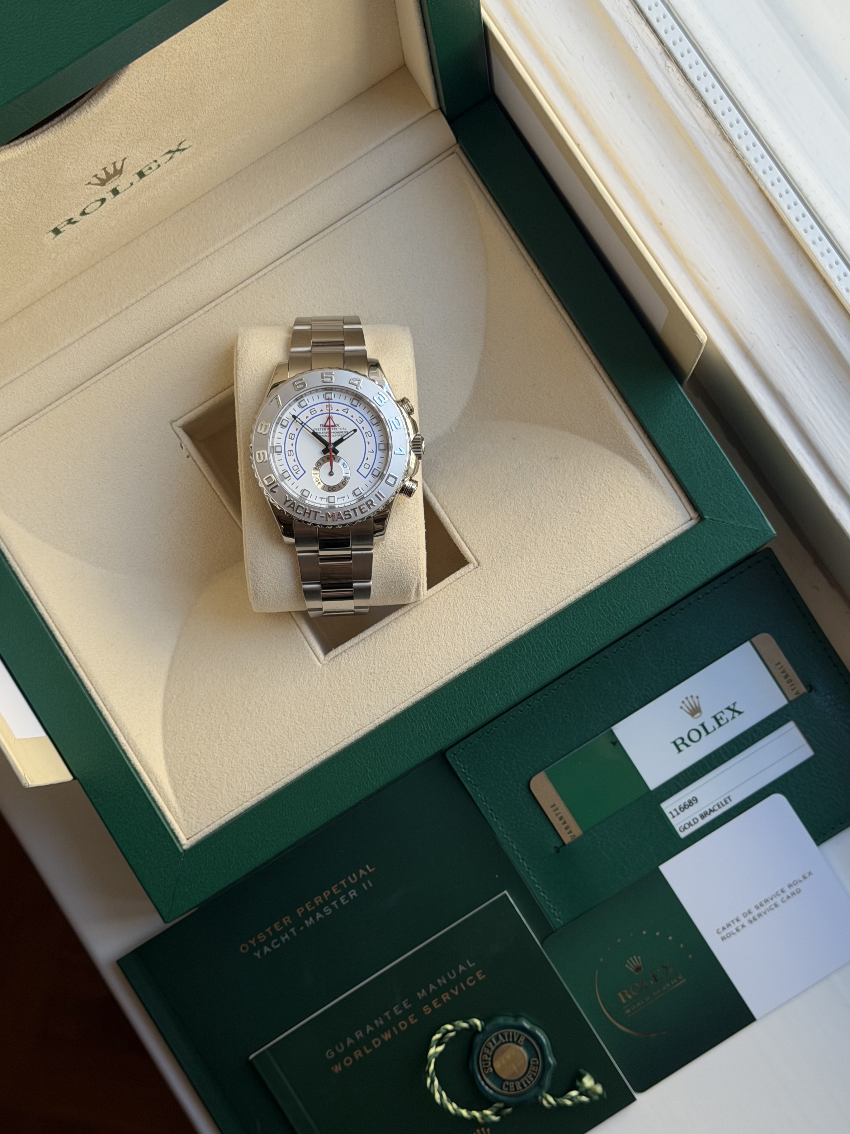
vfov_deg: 39.7
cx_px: 425
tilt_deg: -84.8
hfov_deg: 30.3
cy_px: 567
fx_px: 1572
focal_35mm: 48
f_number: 1.78
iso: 50
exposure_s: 1/121
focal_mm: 6.76
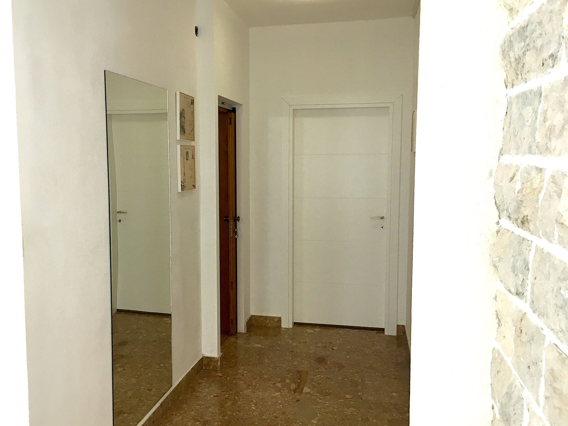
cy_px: 210
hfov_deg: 55.2
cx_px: 248
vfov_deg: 42.9
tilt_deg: -4.3
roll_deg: +0.2
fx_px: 541
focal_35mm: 33
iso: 80
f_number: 2.2
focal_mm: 4.15
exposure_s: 1/33
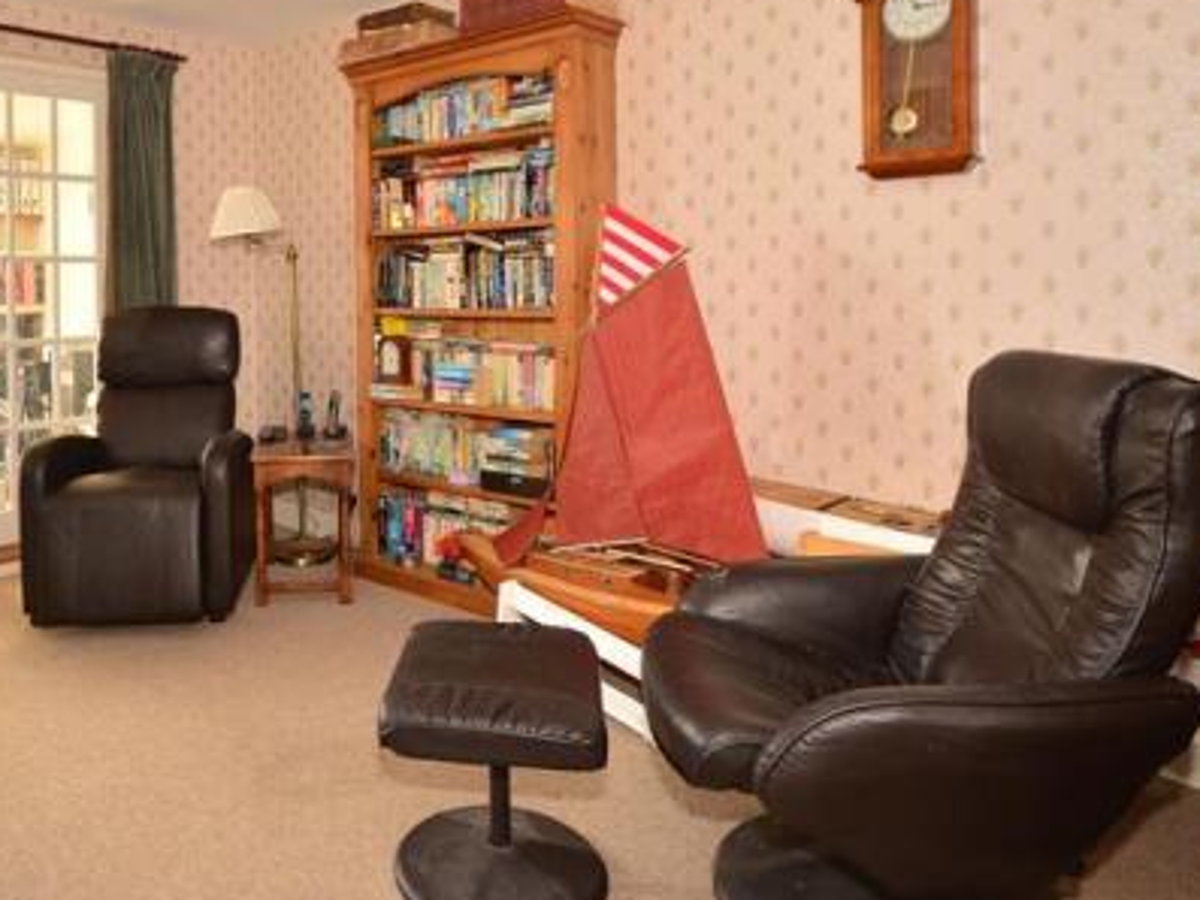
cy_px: 276
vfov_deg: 49.5
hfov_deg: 62.0
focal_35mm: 27
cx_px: 348
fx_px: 950
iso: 400
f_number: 5.6
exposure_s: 1/6
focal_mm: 11.5
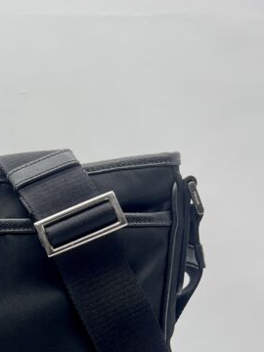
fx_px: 752
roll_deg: +0.0
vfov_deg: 24.8
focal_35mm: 74
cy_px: 368
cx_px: -36
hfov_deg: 19.0
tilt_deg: -5.7
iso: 40
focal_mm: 5.7
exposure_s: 1/100
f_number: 1.5
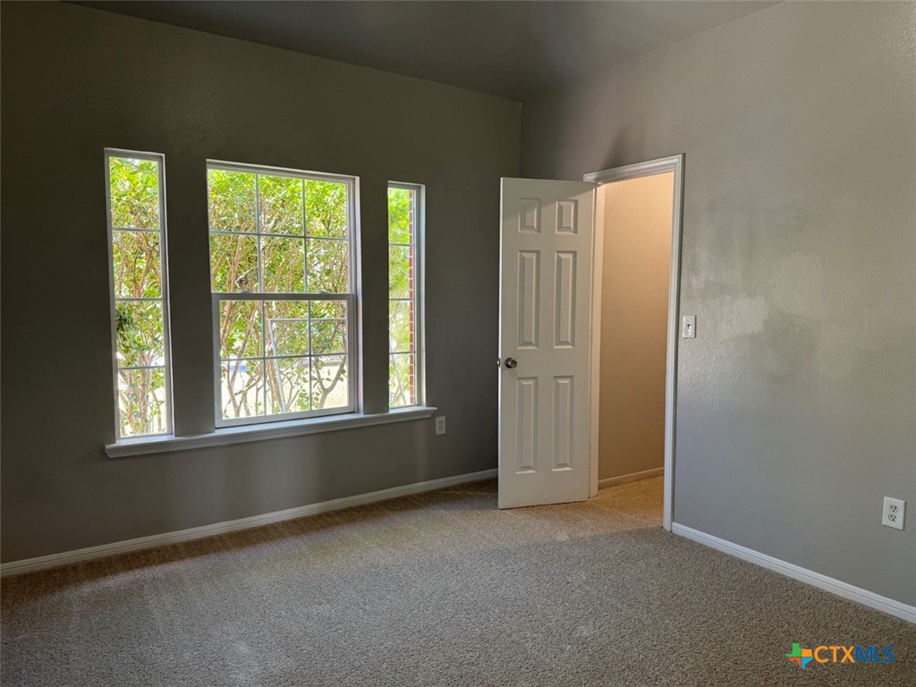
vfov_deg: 56.8
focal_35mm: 24
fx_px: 635
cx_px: 458
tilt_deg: -4.9
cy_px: 344
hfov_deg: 71.6
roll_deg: -0.2
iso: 125
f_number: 1.78
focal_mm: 6.76
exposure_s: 1/60
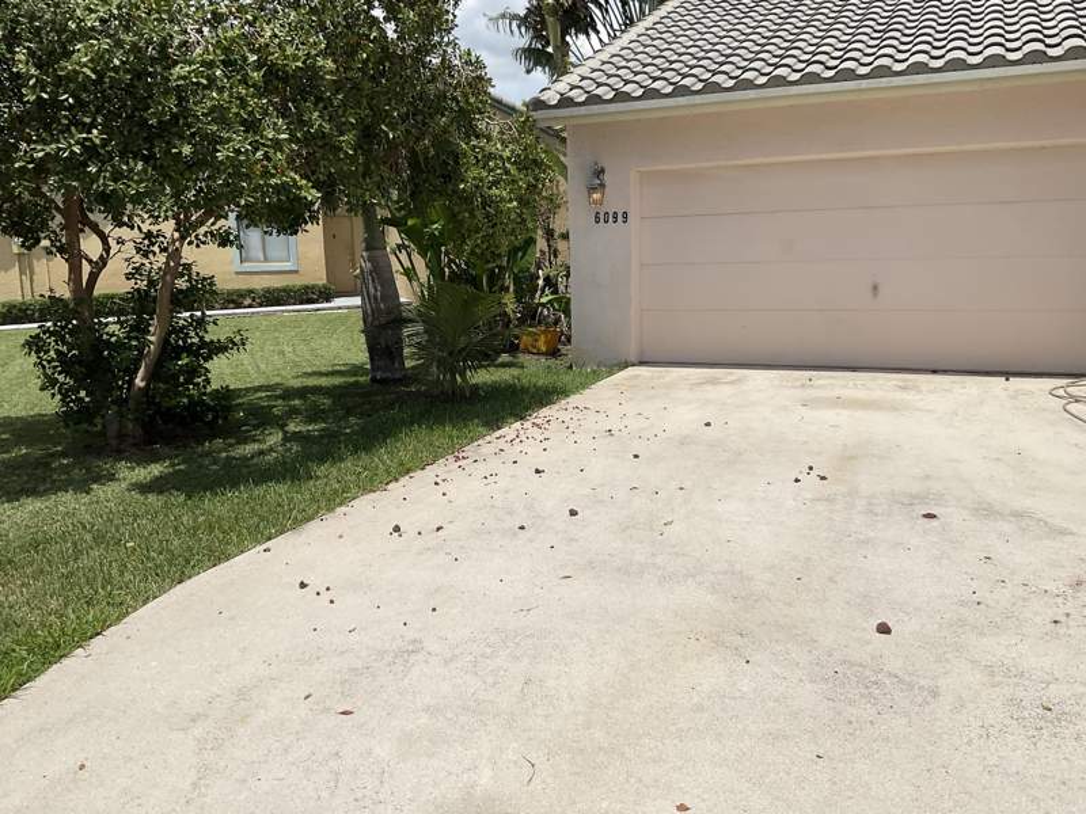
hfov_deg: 61.7
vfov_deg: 48.2
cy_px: 407
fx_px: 910
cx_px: 543
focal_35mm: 29
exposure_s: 1/5263
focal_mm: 3
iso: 20
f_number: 1.8
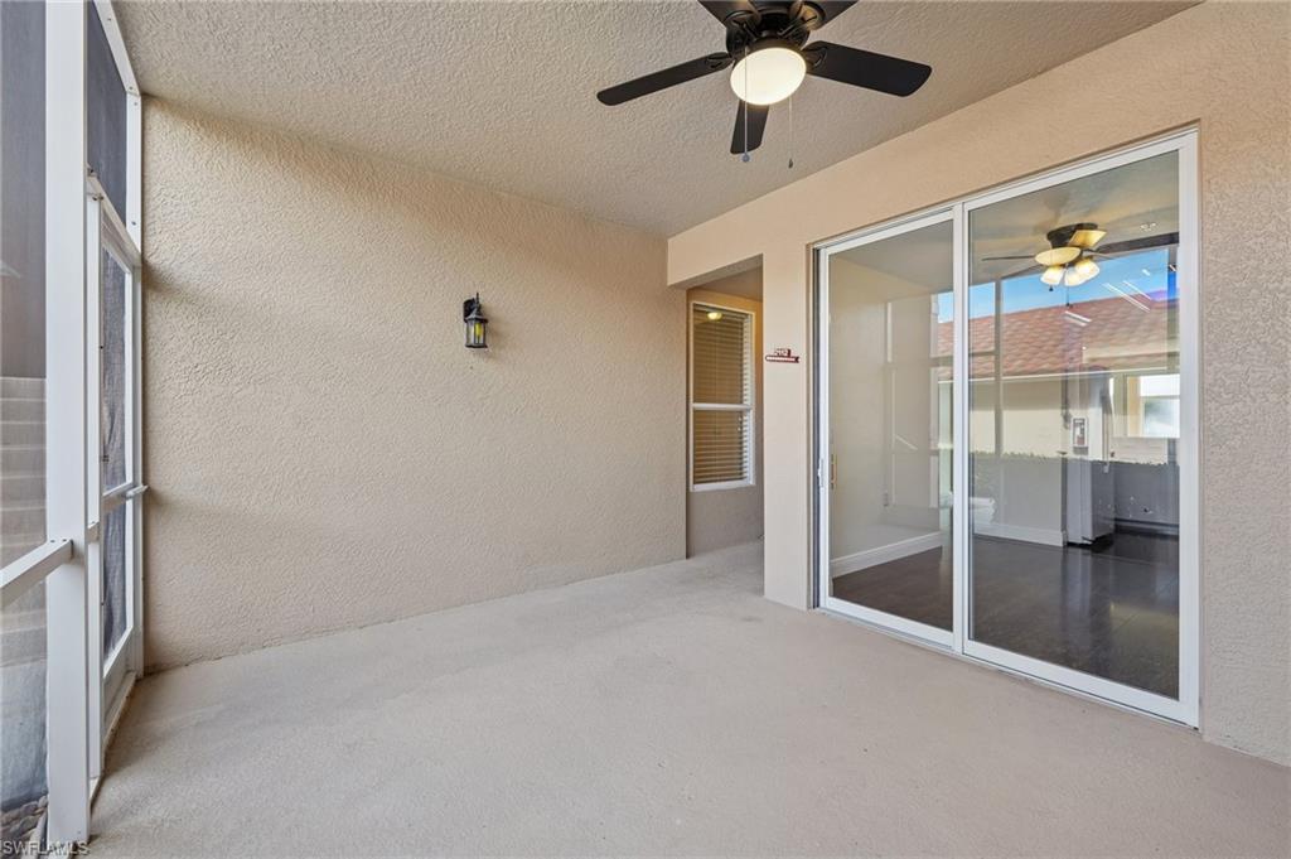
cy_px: 430
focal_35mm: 14
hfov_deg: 104.3
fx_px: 502
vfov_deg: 81.1
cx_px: 646
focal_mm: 14
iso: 400
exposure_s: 1/30
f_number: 8
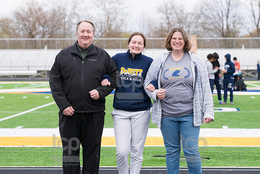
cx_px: 135
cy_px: 76
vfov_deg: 11.5
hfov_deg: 17.2
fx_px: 858
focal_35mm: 119
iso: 1600
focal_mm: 105
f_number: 5
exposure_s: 1/2000
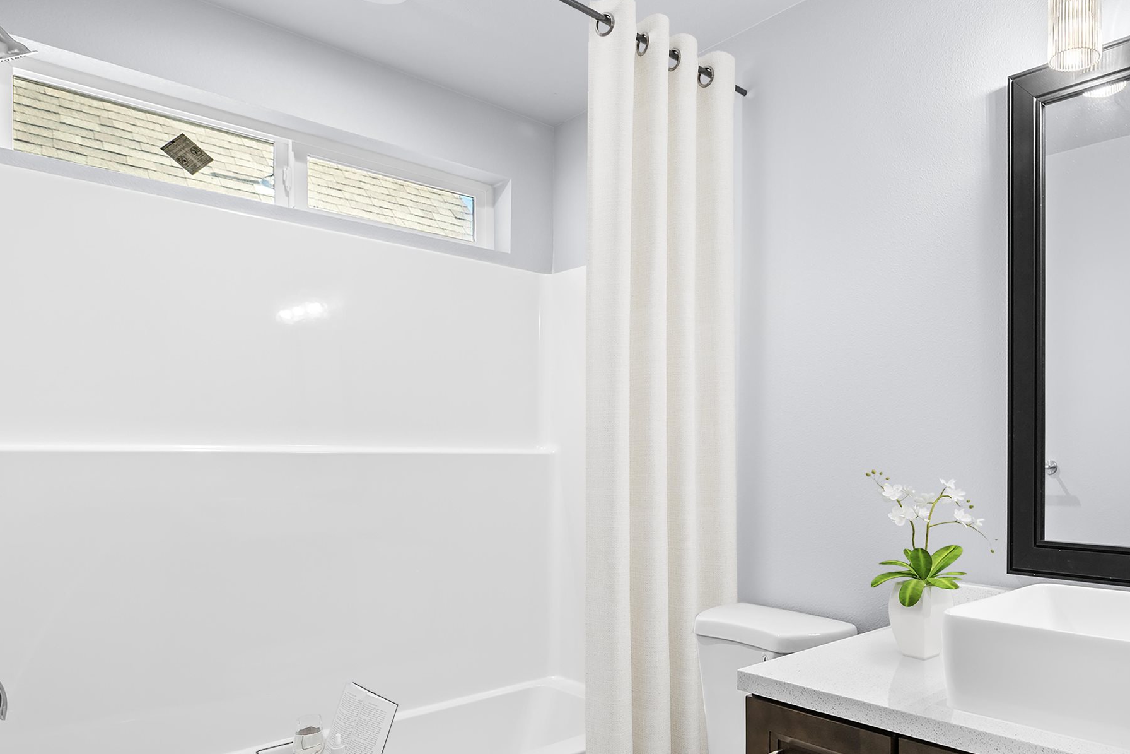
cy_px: 446
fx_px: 753
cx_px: 861
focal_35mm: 24
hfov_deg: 68.5
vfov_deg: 52.8
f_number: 8
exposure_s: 1
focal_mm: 14
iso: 100
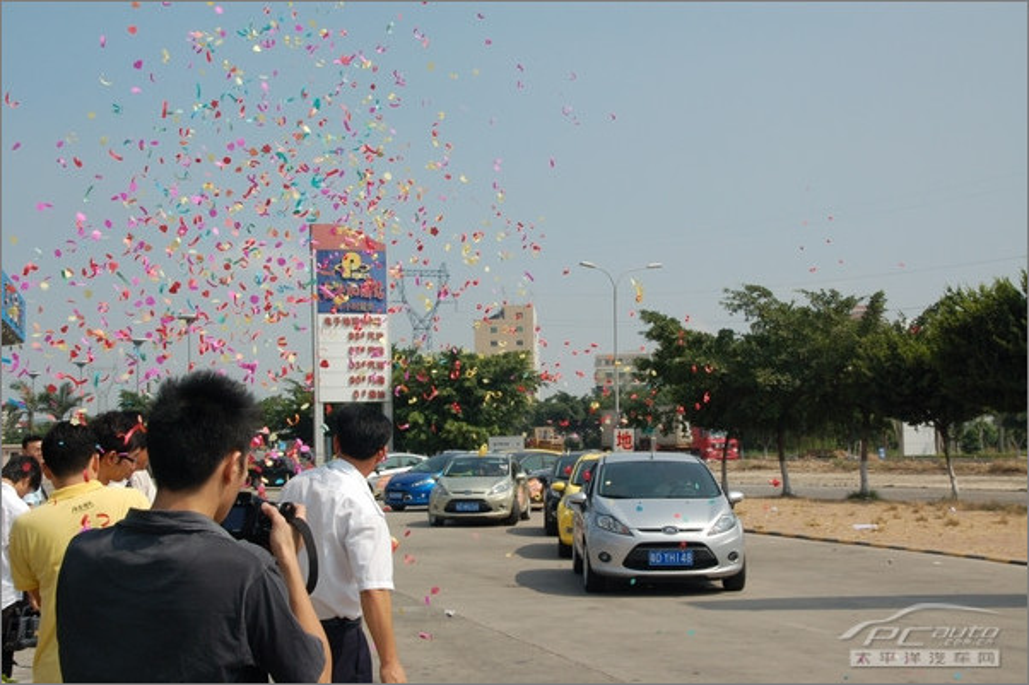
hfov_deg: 38.9
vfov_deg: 26.5
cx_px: 514
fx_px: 1457
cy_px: 342
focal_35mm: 51
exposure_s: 1/500
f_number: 13
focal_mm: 34
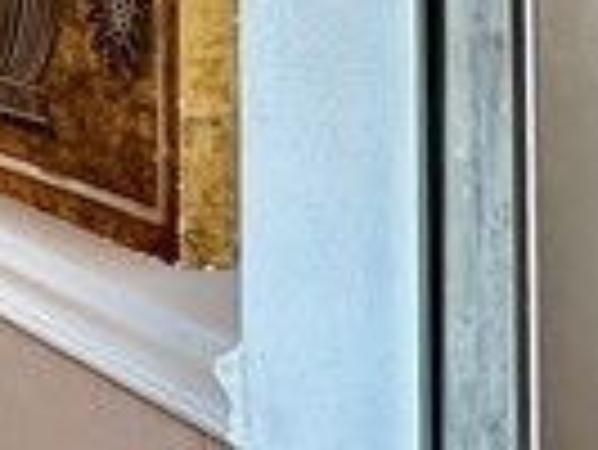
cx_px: -809
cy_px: -270
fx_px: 1867
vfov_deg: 12.8
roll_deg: +0.1
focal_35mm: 108
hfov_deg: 13.6
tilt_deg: +1.0
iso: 200
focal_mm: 2.22
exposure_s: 1/60
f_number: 2.2
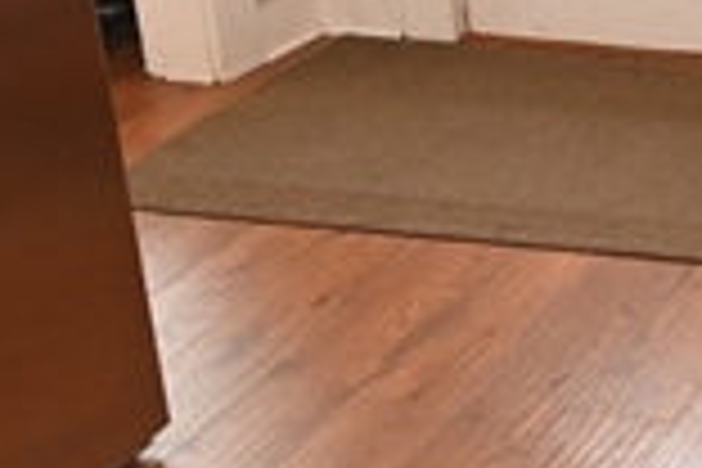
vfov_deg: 14.4
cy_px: -74
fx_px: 1794
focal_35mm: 92
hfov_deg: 17.6
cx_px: 1282
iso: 500
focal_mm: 14
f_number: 4
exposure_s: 1/60
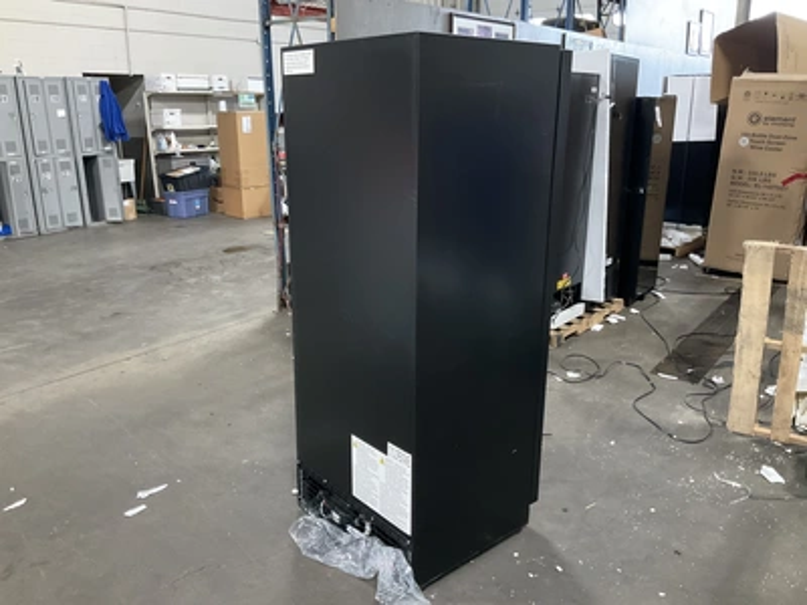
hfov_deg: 61.7
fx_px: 676
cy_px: 302
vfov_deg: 48.2
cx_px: 404
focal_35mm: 29
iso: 400
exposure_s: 1/30
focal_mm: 3
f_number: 1.8
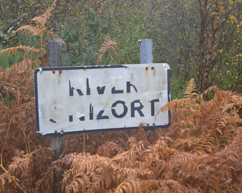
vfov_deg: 29.1
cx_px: 106
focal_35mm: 52
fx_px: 372
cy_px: 97
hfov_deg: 35.9
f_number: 4.5
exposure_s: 1/30
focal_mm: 30
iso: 200
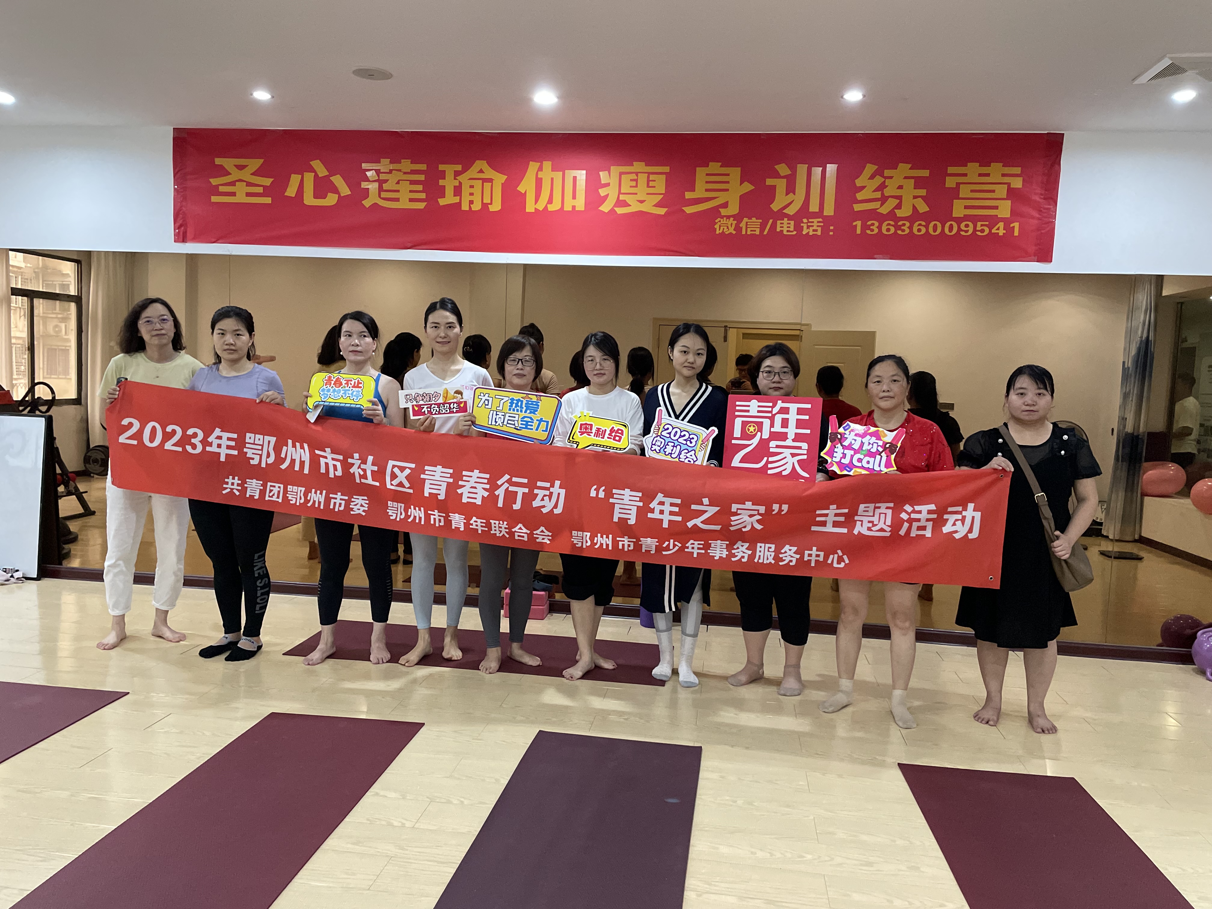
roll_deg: -1.9
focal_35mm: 26
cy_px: 454
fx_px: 910
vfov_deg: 53.1
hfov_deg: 67.3
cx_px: 606
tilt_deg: -3.8
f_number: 1.6
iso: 320
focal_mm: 4.2
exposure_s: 1/50
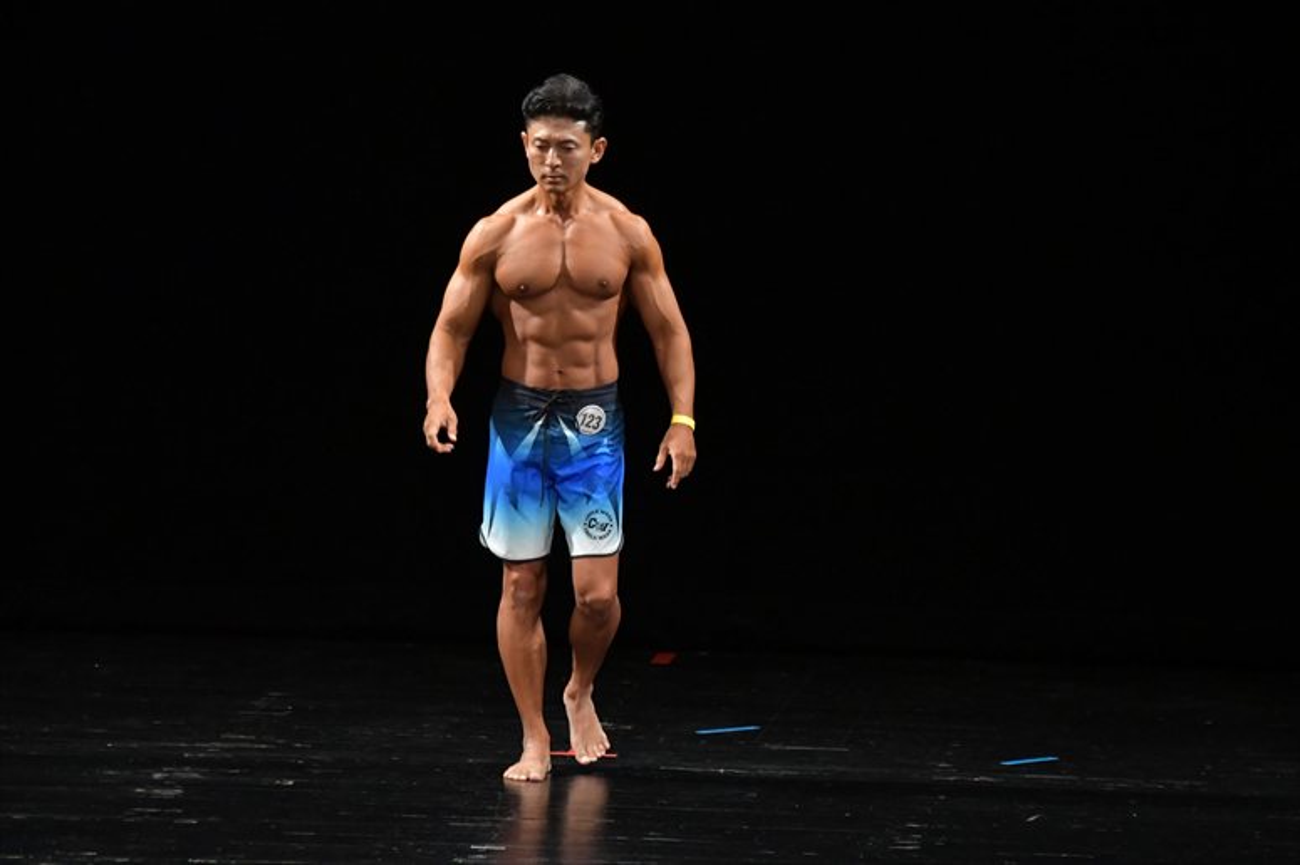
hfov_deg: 6.9
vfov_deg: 4.6
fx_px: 10828
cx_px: 650
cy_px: 432
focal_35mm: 300
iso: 3200
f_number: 5.6
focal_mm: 200
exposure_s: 1/400
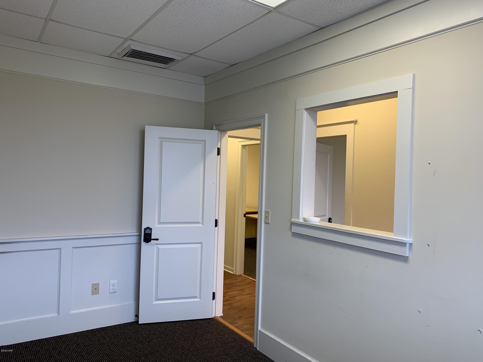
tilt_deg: -0.6
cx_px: 242
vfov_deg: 53.1
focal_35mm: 26
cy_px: 181
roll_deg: -1.1
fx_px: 363
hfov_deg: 67.3
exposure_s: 1/120
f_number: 1.8
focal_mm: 4.25
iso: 80
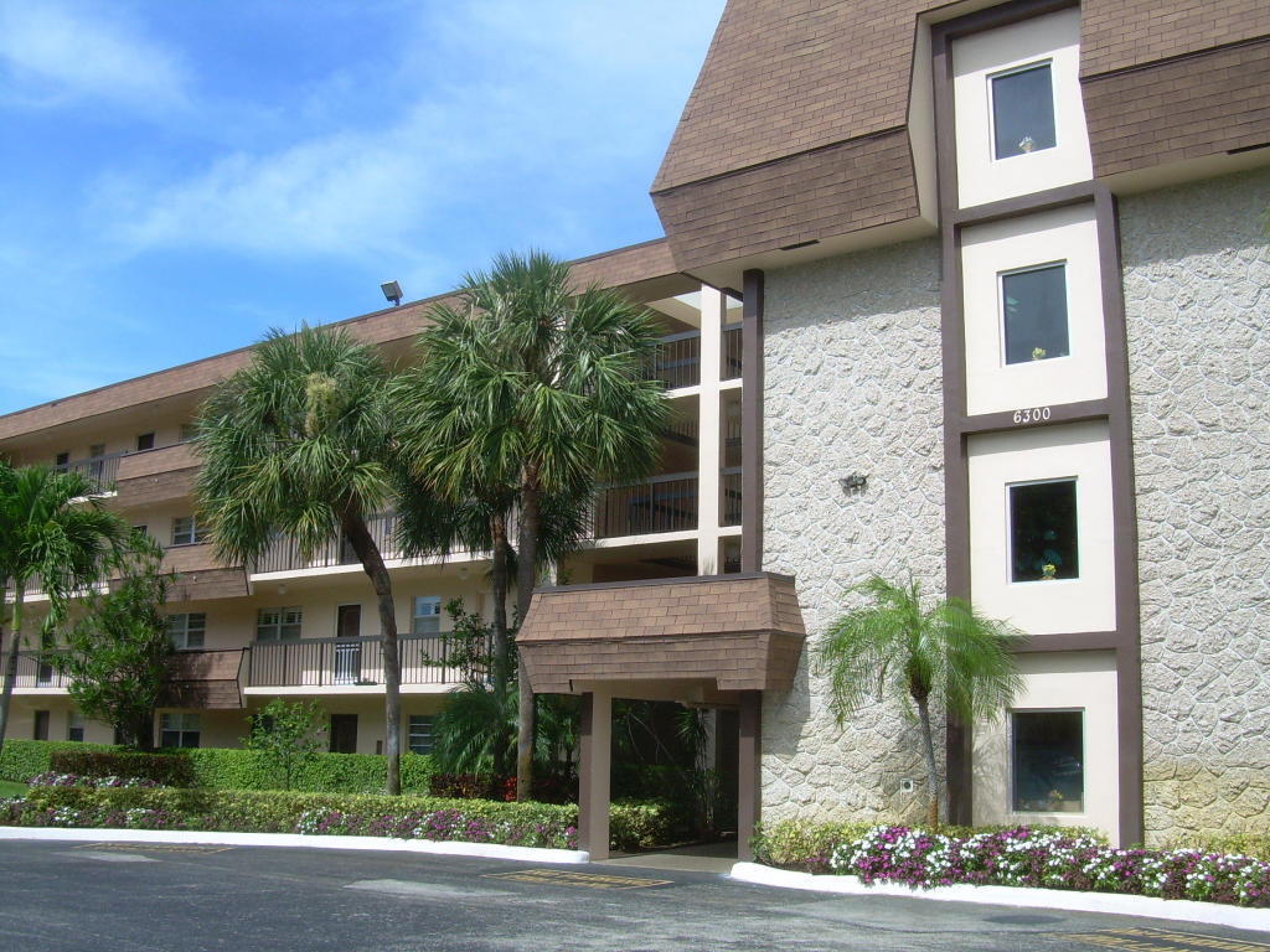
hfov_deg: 49.0
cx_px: 635
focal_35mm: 38
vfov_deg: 37.7
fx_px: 1394
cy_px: 476
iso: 50
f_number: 4.6
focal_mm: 6.3
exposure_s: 1/354
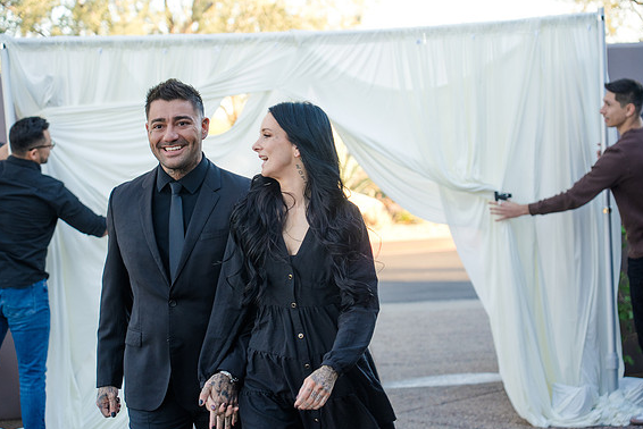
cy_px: 216
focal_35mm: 84
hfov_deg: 24.2
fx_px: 1501
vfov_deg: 16.3
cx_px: 323
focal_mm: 82
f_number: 4
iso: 400
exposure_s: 1/250
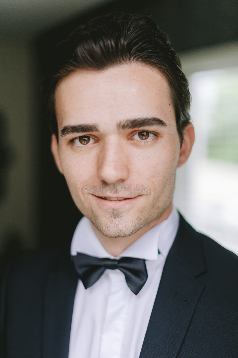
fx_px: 496
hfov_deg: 27.0
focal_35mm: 50
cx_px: 119
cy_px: 179
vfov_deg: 39.6
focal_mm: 50
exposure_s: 1/1000
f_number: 1.4
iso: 250
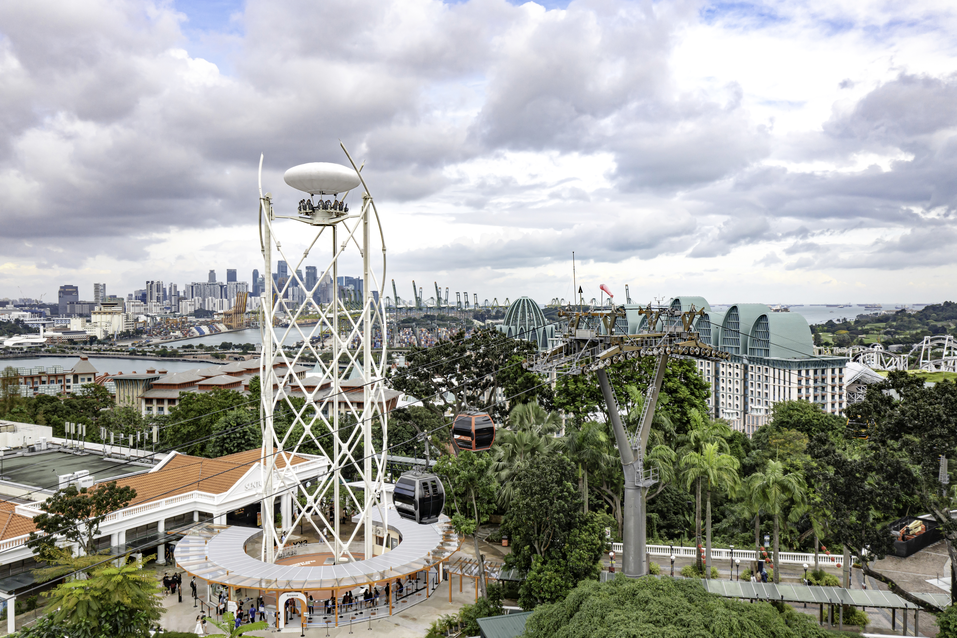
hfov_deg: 65.5
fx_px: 744
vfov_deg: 46.4
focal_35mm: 28
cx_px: 478
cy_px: 319
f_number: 6.3
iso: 100
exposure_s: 1/120
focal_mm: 10.26
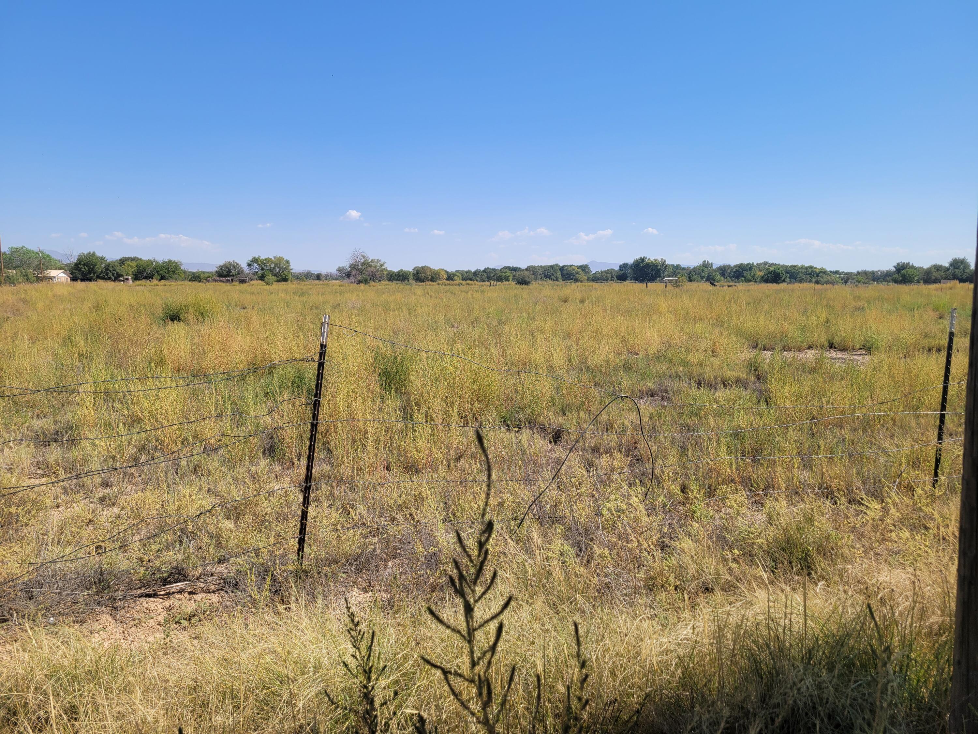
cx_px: 489
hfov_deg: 67.3
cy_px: 367
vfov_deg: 53.1
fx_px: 735
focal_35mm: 26
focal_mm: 5.4
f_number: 1.8
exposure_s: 1/2252
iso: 40
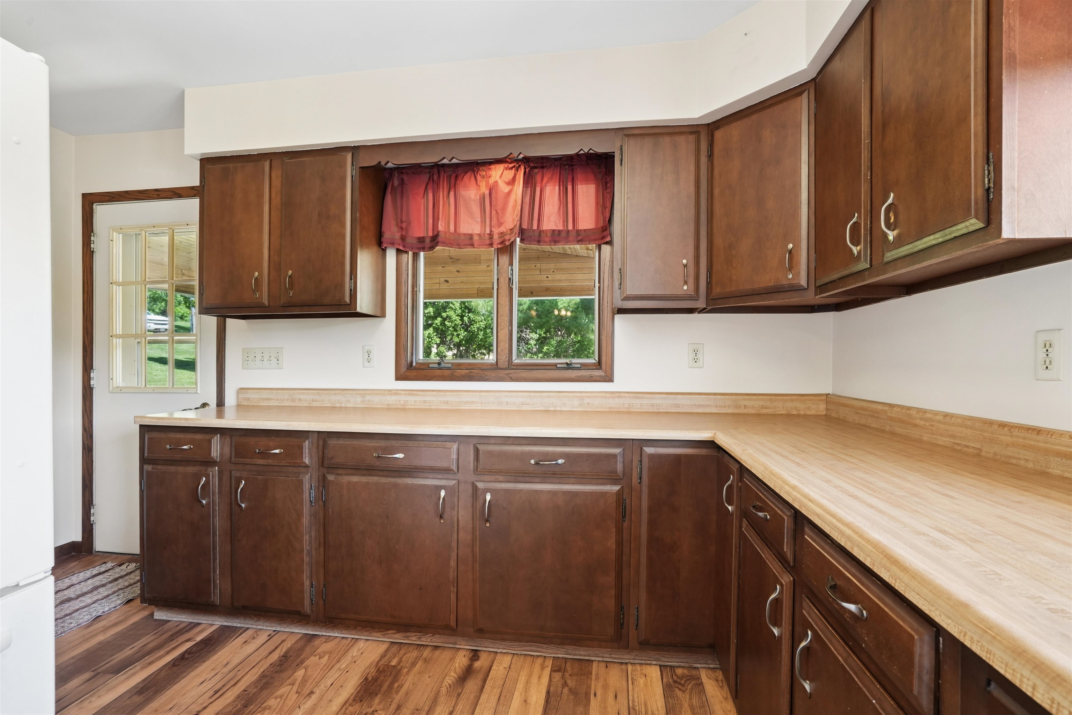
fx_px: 476
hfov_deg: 96.7
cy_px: 358
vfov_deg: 73.7
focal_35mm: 16
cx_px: 536
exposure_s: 1/10
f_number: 10
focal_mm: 16
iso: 800
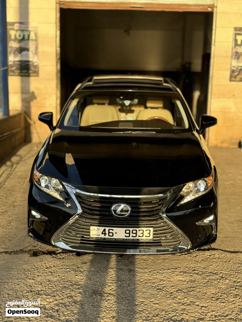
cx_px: 121
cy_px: 161
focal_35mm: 48
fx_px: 447
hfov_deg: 30.3
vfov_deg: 39.7
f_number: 1.78
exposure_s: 1/527
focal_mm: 6.76
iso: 64
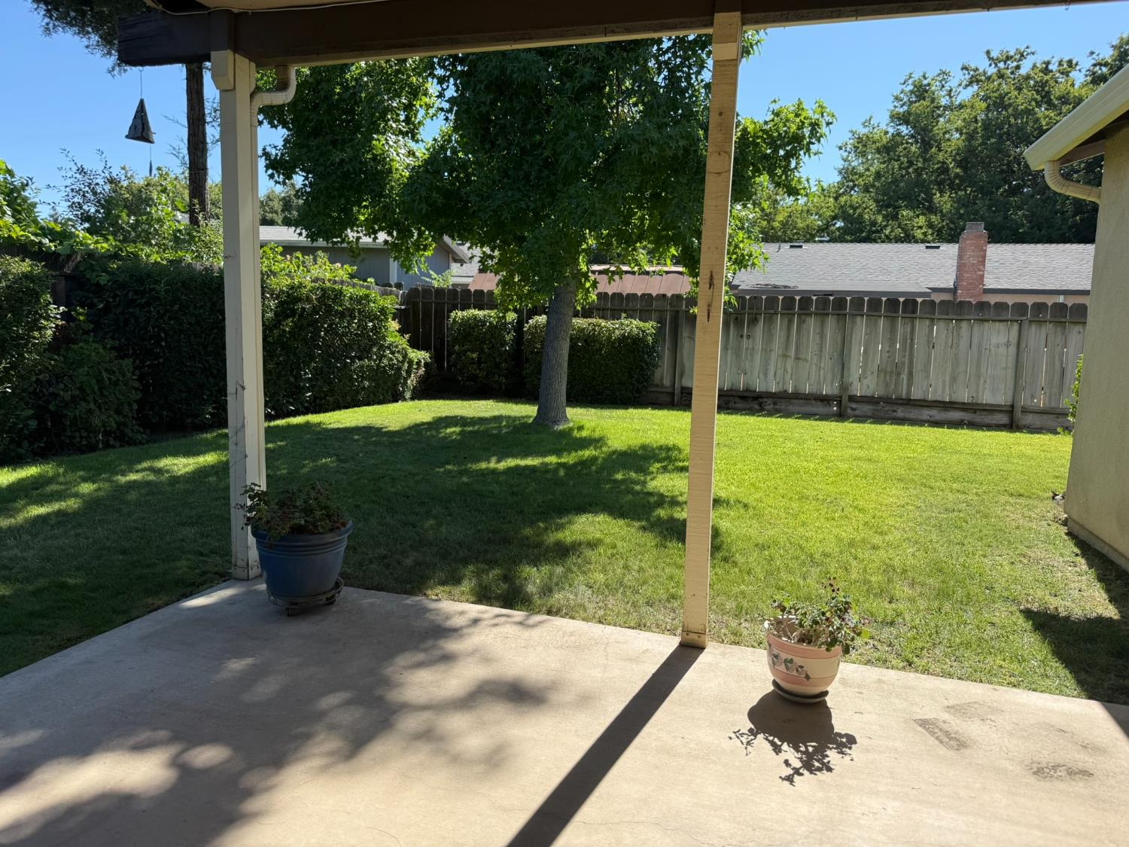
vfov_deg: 56.8
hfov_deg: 71.6
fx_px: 783
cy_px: 424
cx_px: 564
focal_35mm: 24
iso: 80
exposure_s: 1/2110
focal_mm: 6.76
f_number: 1.78
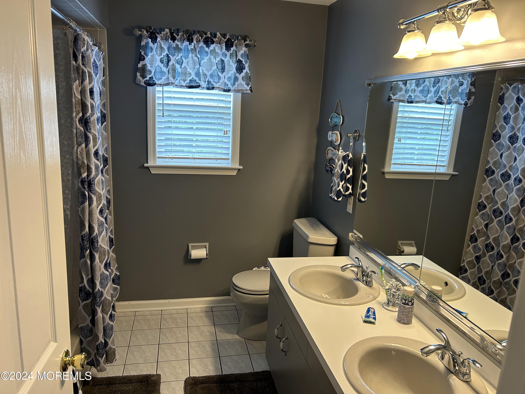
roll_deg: -2.0
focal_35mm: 26
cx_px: 262
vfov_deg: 53.1
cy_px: 197
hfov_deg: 67.3
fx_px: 394
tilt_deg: -13.5
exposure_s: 1/120
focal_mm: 5.7
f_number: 1.5
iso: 125
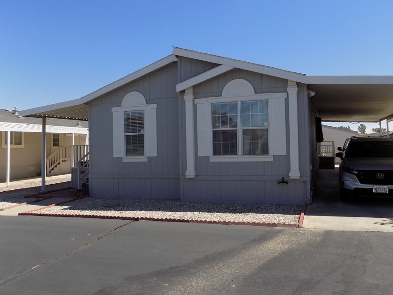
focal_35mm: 28
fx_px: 318
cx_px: 217
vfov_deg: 49.7
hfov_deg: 63.3
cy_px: 133
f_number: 3.1
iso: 80
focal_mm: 4
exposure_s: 1/1250
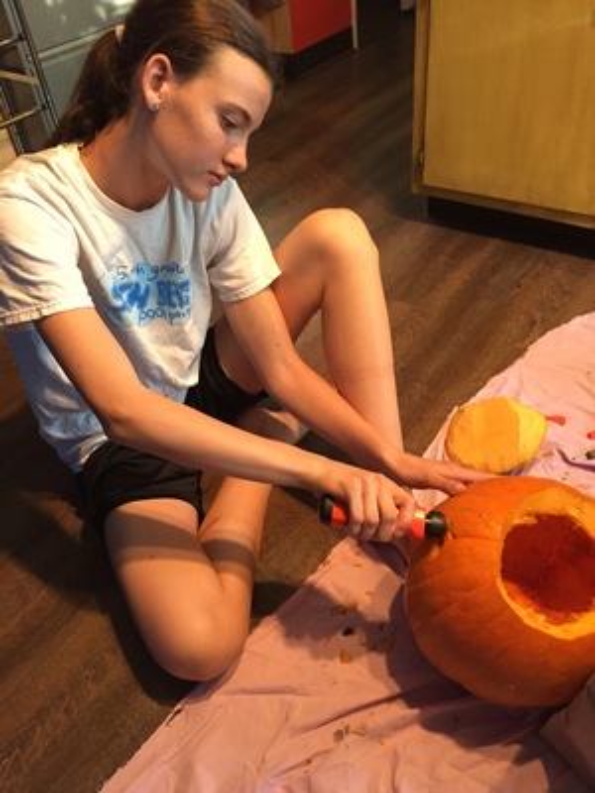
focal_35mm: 29
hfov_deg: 48.2
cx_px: 298
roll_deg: +6.7
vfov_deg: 61.7
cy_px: 396
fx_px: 665
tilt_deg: -40.2
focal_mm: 4.15
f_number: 2.2
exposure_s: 1/24
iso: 250
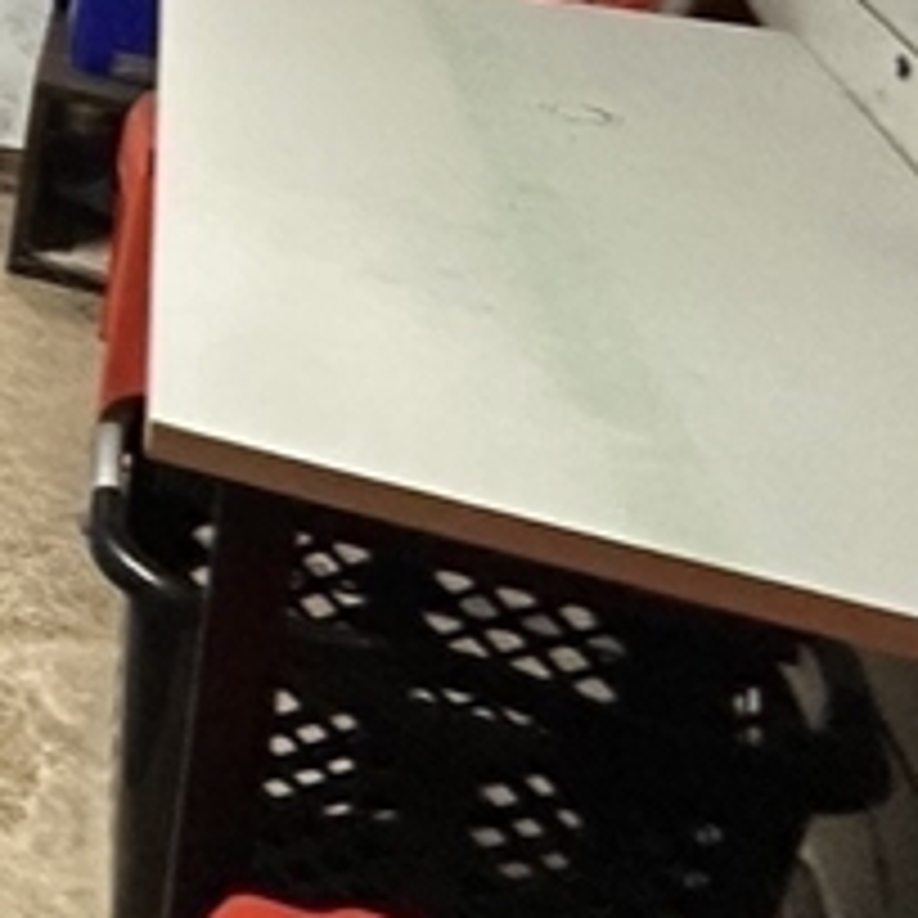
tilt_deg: -9.8
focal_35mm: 62
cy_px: -288
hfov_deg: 16.1
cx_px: -1174
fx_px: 1860
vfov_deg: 24.2
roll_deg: +0.3
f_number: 2.2
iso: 400
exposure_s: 1/60
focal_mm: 2.22
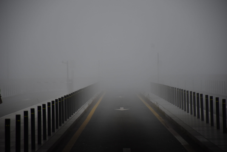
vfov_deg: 6.6
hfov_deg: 9.8
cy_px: 76
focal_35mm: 210
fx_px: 1325
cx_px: 114
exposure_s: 1/640
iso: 500
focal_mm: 140
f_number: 5.6
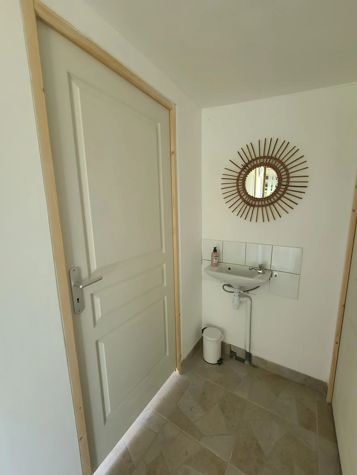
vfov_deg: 106.2
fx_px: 179
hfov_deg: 89.9
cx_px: 178
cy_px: 238
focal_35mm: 13
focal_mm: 2.2
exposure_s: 1/60
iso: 250
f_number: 2.2
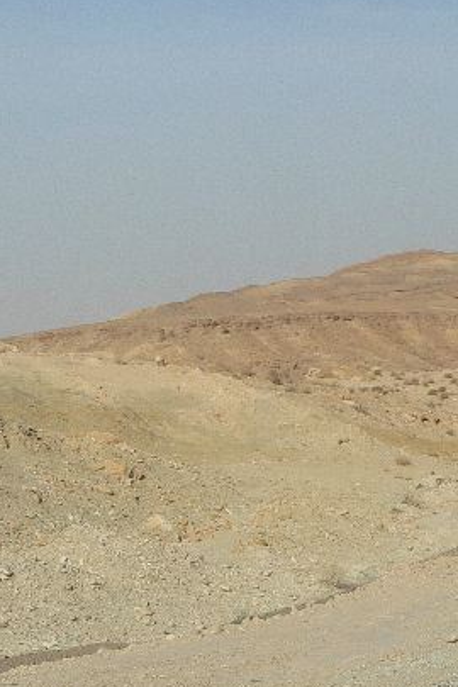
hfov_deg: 17.1
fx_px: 1412
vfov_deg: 27.3
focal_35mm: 74
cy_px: 404
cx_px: 623
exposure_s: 1/500
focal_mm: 6
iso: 80
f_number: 5.6
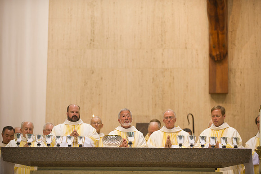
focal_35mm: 120
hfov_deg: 17.1
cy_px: 87
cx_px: 130
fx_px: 869
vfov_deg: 11.4
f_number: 2.8
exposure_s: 1/100
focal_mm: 120
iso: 2000
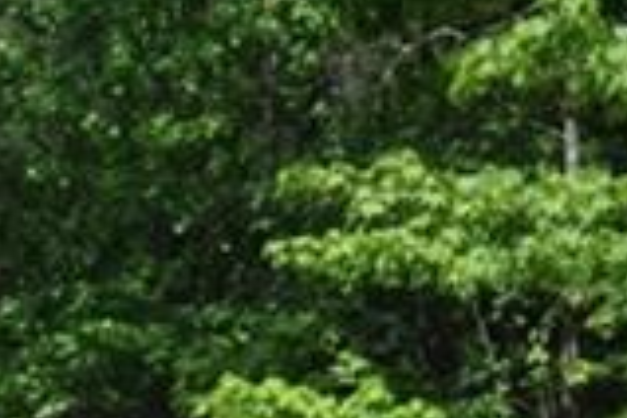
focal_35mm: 135
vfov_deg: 9.5
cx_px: 213
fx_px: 2351
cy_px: 846
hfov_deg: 15.2
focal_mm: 14
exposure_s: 1/320
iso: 200
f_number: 9
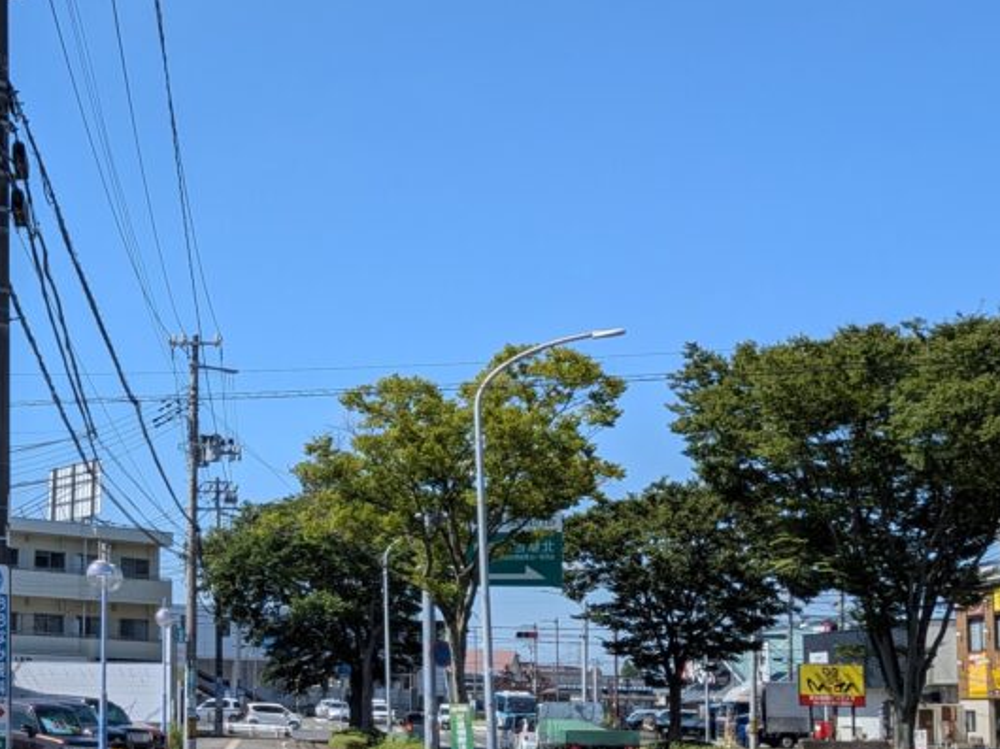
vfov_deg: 25.1
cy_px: 475
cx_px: -70
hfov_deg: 30.2
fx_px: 1675
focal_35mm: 58
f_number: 1.7
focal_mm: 4.53
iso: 27
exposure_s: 1/10753
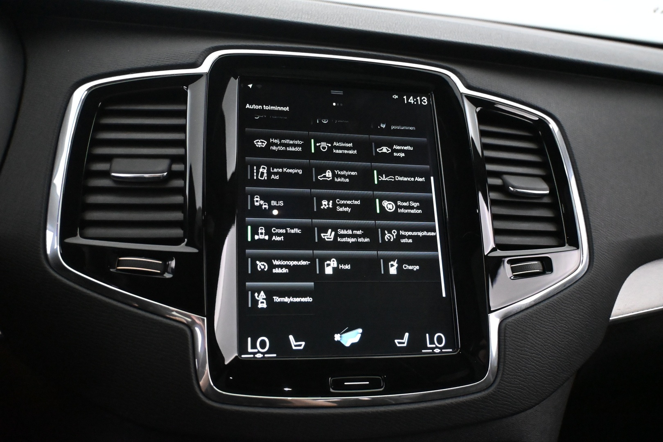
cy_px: 221
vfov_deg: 40.8
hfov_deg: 58.3
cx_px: 332
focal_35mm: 32
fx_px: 594
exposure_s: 1/60
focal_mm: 21.5
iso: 8000
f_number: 4
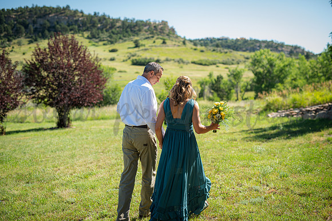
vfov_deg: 27.0
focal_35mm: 50
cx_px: 166
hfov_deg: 39.6
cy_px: 110
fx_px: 461
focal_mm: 50
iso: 125
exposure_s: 1/1250
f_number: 2.2
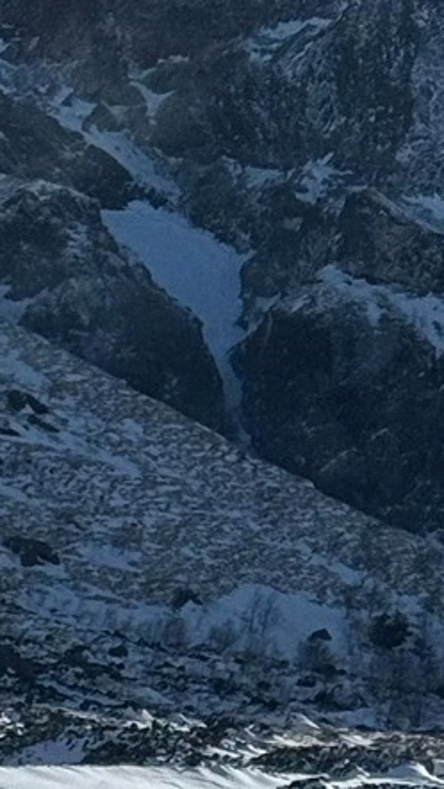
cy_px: 1165
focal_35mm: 236
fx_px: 4942
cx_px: -239
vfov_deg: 8.9
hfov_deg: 5.1
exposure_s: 1/12500
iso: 80
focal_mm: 6.76
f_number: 1.78
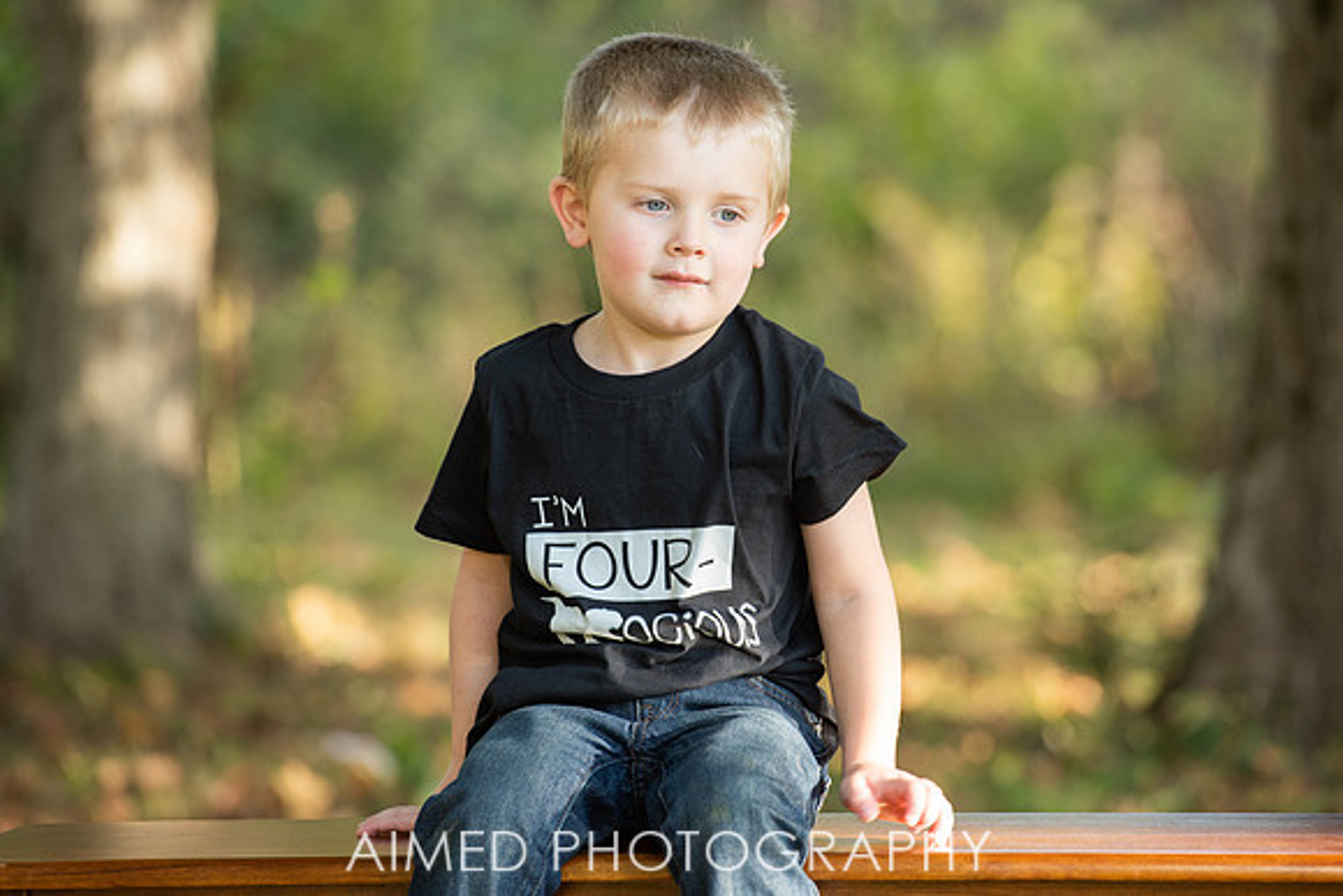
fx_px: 8233
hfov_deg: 9.3
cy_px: 442
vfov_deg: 6.2
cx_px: 729
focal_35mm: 221
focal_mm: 200
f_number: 4.5
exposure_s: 1/200
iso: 200
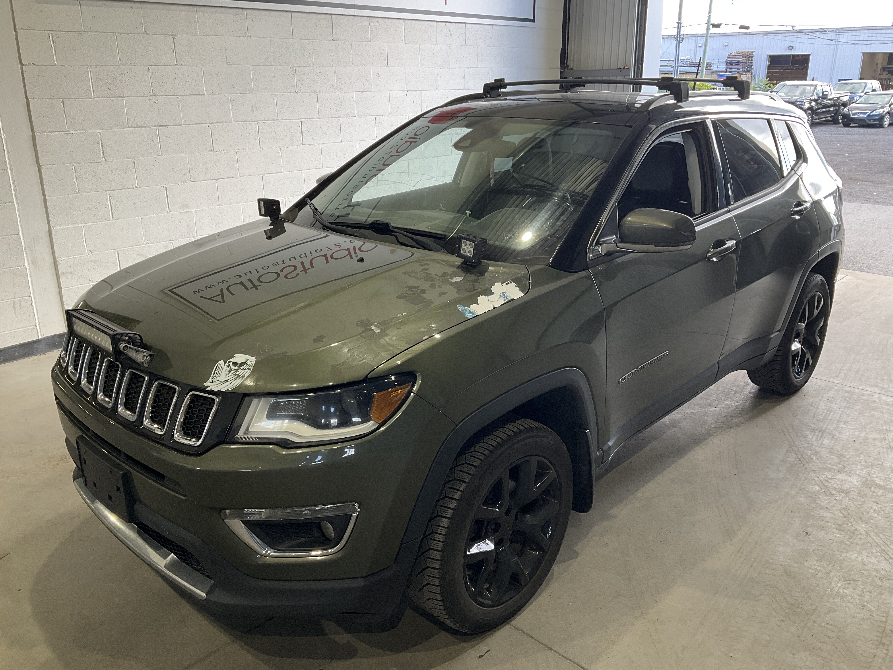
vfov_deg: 48.2
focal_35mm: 29
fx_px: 748
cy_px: 335
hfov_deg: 61.7
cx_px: 446
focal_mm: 3
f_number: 1.8
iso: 40
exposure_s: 1/120
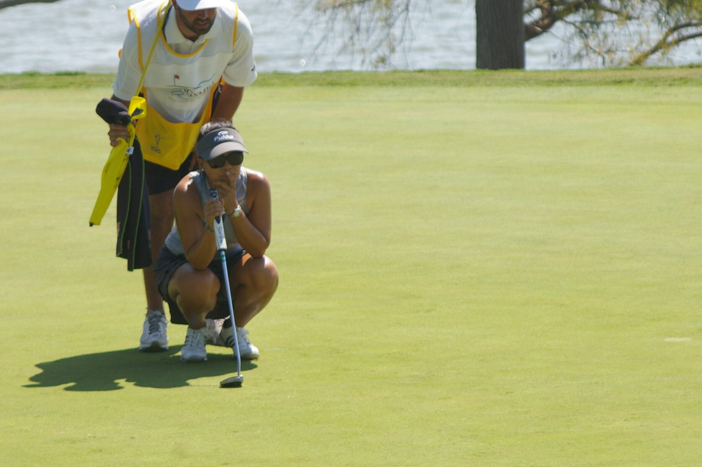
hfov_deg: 7.0
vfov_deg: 4.7
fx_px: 5708
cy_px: 176
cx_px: 230
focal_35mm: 293
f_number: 6.7
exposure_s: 1/1000
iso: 400
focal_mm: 140
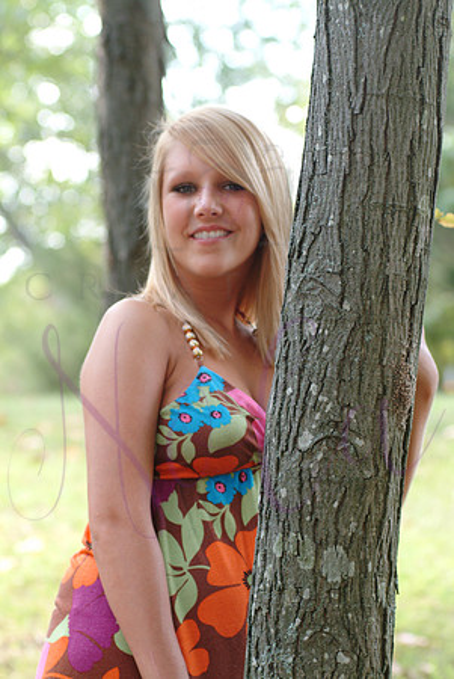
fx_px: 2236
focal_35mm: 118
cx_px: 227
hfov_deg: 11.6
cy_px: 340
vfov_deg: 17.3
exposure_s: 1/90
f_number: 4
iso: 400
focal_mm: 79
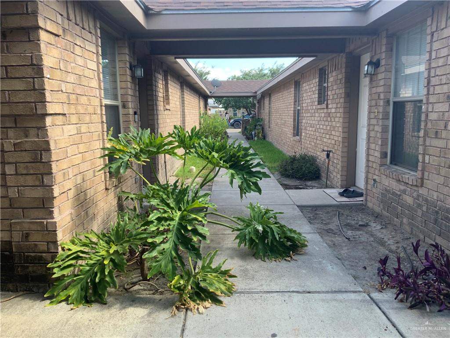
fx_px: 377
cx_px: 225
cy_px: 169
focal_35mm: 29
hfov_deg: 61.7
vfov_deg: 48.2
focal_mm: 3
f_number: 1.8
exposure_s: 1/186
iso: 16
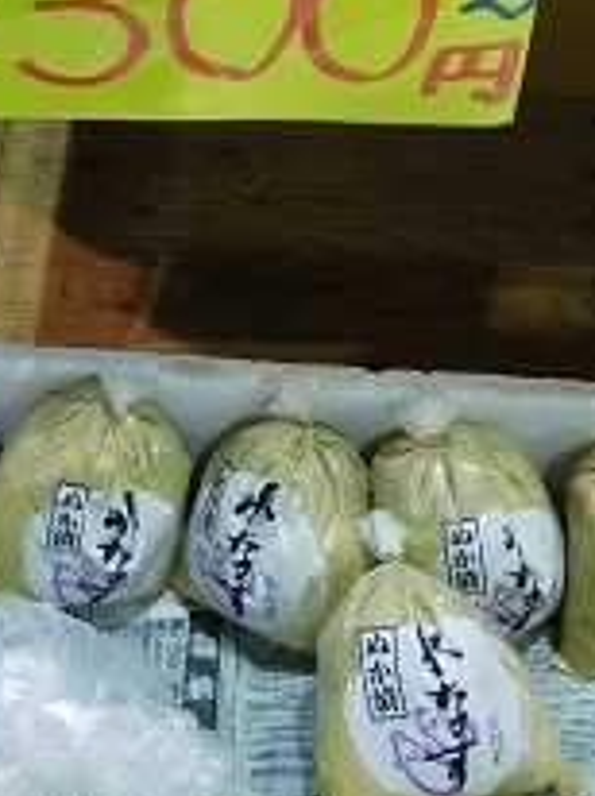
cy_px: 354
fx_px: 1286
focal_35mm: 56
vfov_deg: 34.4
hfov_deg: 25.8
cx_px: 178
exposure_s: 1/30
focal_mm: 4.5
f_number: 3.4
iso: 200
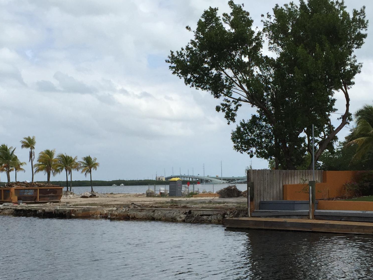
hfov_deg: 33.2
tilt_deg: -2.5
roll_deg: -0.2
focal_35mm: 58
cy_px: 199
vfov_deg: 25.0
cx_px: 157
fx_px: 625
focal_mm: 4.15
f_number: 2.2
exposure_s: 1/2475
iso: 32
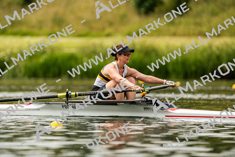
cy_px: 78
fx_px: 3343
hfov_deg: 4.0
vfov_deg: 2.7
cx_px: 118
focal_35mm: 512
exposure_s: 1/2000
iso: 320
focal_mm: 512
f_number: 6.3
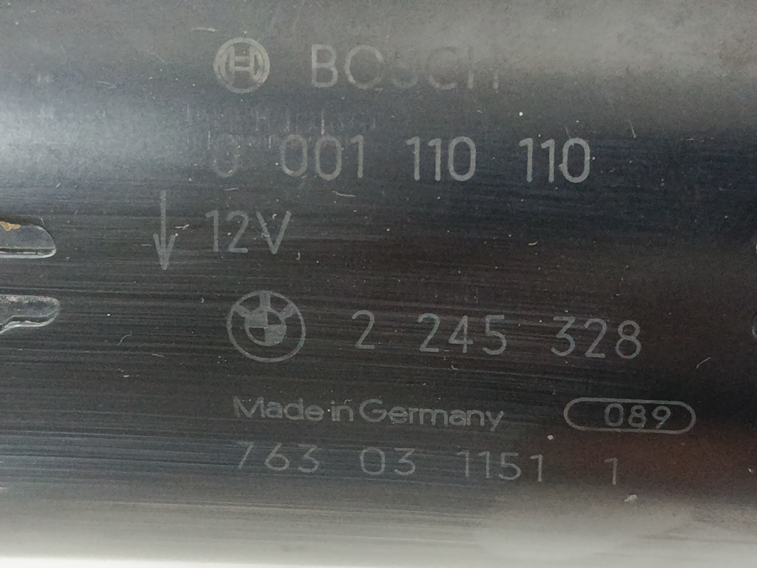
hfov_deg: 25.0
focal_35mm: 78
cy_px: 284
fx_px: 1706
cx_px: 378
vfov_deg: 18.9
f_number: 1.7
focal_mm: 5.24
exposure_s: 1/25
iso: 1567
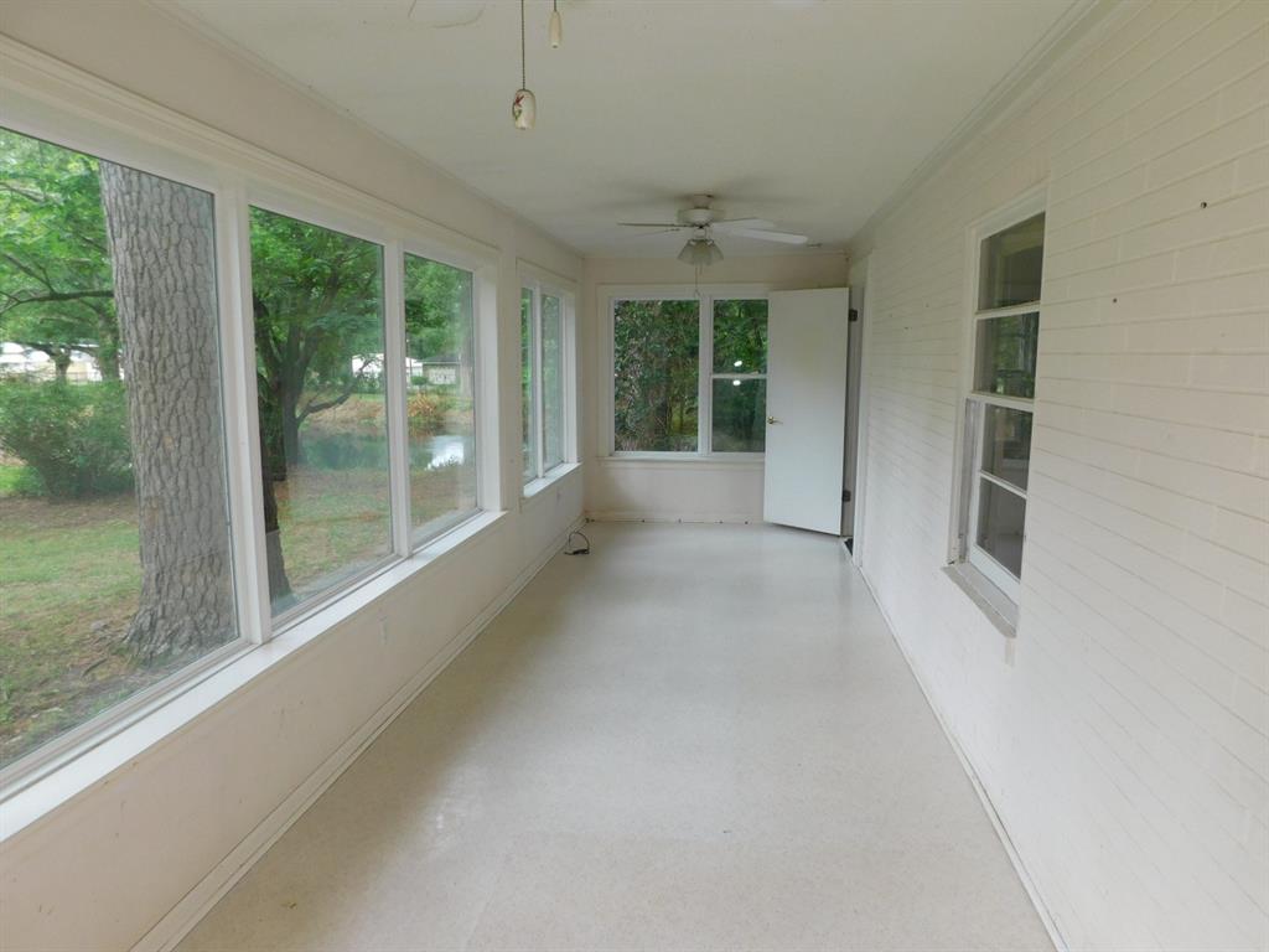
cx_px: 634
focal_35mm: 23
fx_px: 843
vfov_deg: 58.9
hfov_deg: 73.9
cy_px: 476
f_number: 3
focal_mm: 4
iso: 125
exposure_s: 1/80
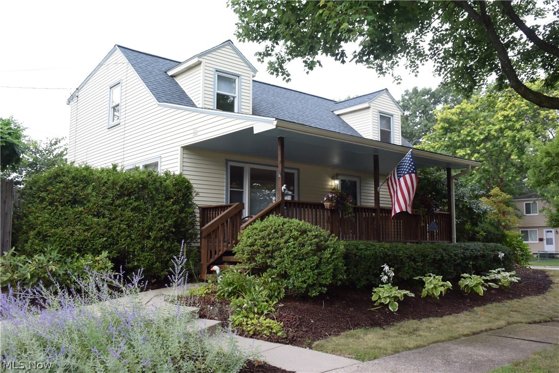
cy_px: 186
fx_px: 512
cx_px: 280
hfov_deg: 57.2
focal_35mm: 33
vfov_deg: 40.0
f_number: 3.8
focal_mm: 12.3
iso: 800
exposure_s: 1/100
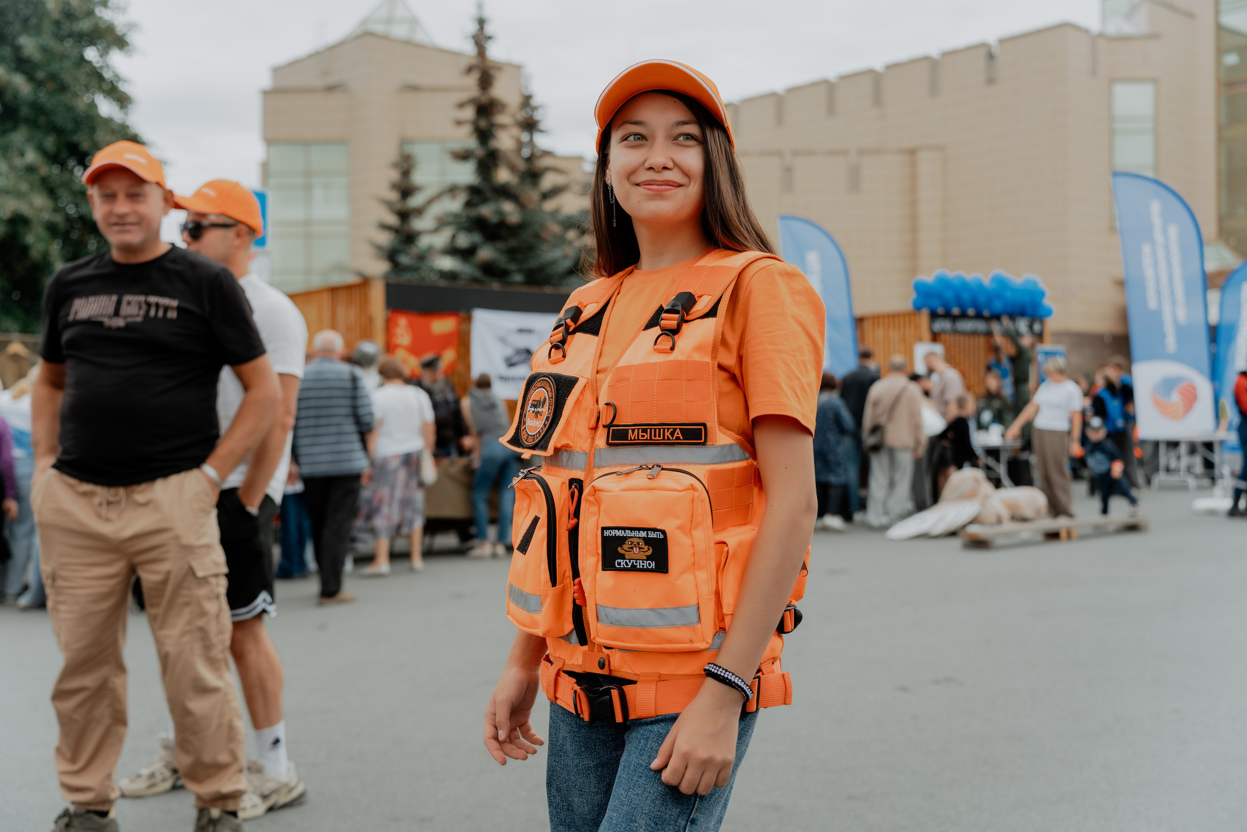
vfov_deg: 35.1
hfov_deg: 50.7
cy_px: 416
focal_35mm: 38
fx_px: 1316
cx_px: 624
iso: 160
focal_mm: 38
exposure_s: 1/800
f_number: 3.2
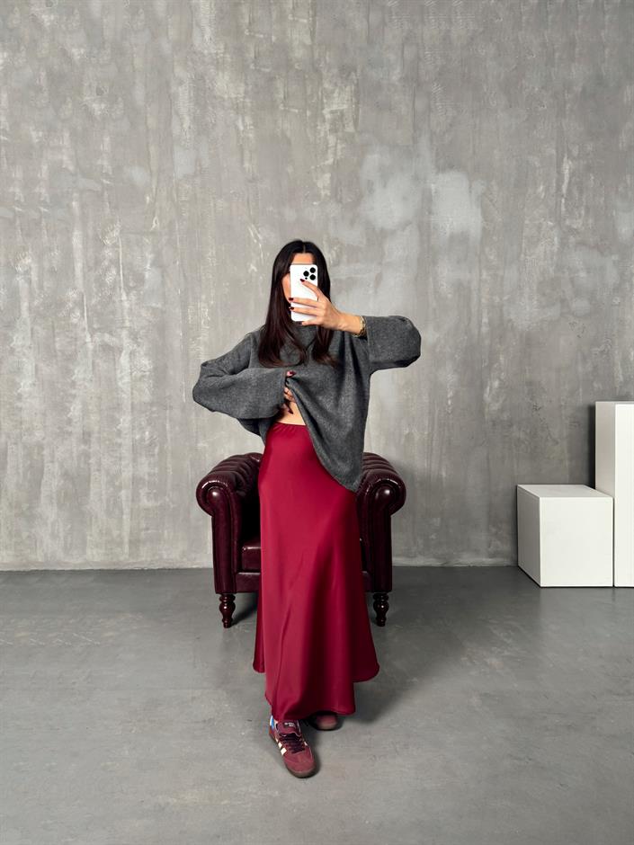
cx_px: 317
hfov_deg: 56.8
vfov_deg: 71.6
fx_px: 586
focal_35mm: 24
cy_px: 422
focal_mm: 6.76
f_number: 1.78
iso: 125
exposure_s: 1/121
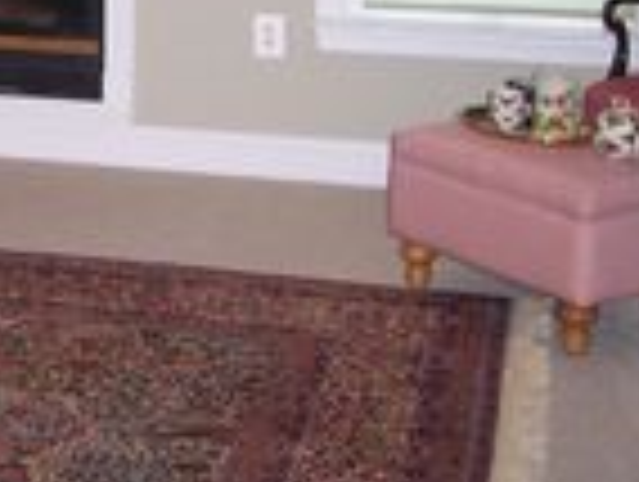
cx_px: -153
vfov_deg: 14.3
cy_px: -90
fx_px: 1868
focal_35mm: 101
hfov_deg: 18.3
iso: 140
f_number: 2.8
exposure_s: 1/60
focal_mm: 8
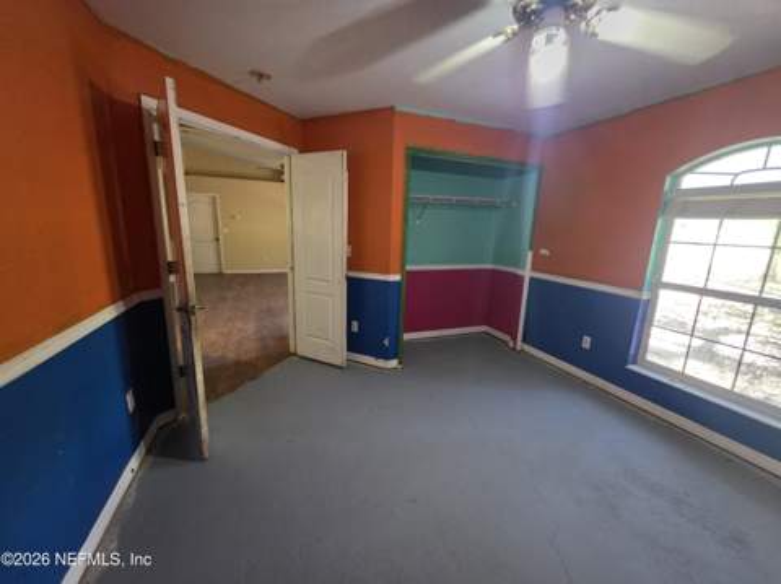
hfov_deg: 106.2
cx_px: 390
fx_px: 293
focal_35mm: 13
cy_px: 292
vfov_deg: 89.8
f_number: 1.9
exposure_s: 1/60
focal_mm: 2.2
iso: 640
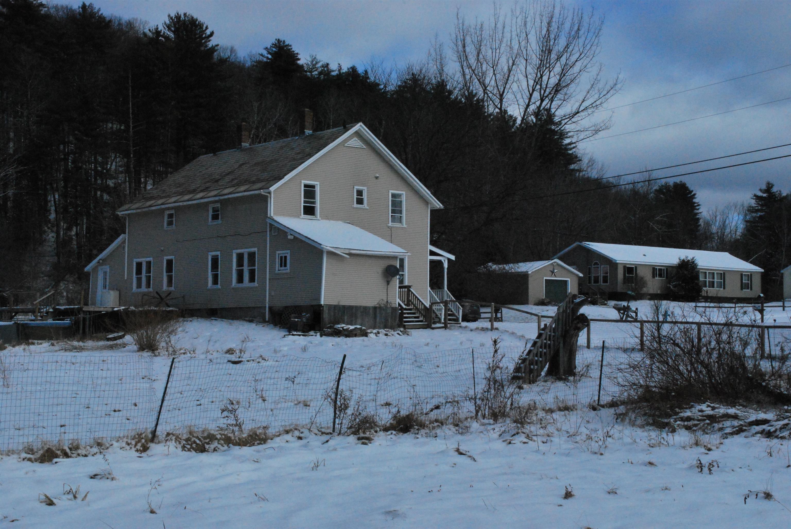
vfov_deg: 25.1
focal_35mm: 54
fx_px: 1188
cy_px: 264
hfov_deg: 36.8
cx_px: 396
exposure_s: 1/1000
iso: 1600
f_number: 18
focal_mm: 36
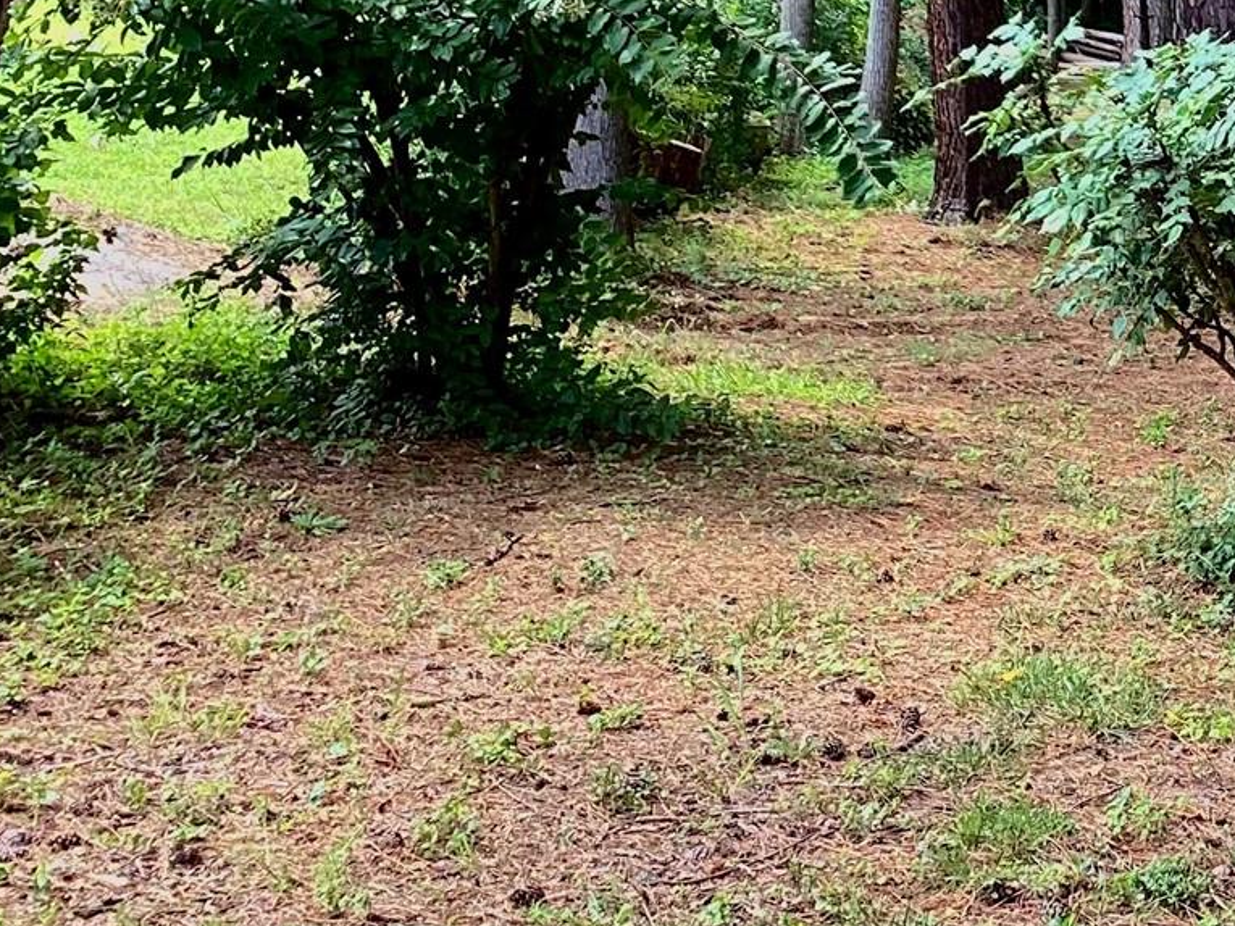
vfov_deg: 17.6
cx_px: 1384
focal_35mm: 83
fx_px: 2962
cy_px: 168
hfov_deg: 22.2
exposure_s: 1/120
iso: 32
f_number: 2.4
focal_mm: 3.3
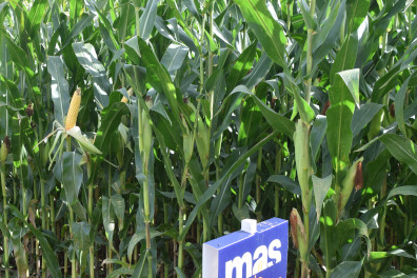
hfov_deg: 33.1
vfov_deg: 22.5
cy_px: 195
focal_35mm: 60
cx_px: 135
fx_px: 695
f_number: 8
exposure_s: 1/250
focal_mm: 24
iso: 200
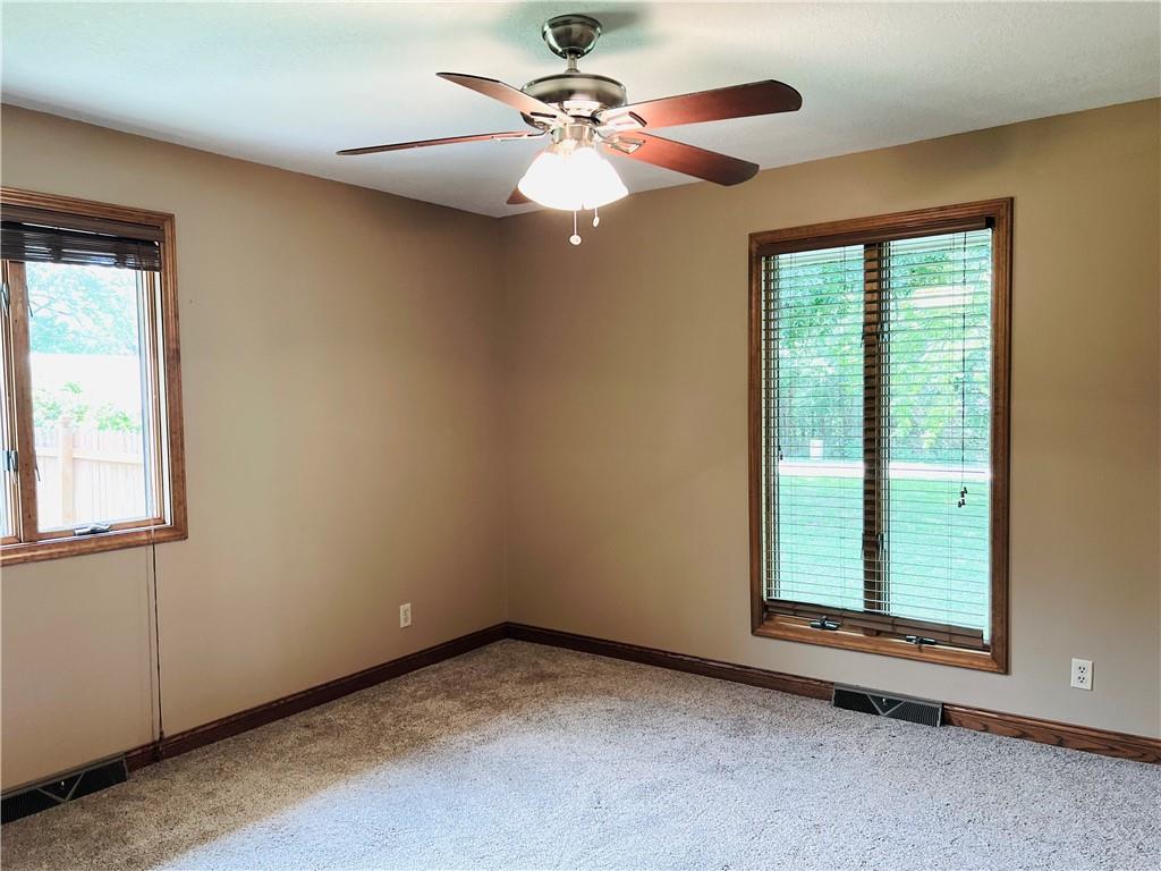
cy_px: 436
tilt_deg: -3.0
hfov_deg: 67.3
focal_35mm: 26
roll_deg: +0.8
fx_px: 872
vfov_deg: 53.1
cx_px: 580
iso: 125
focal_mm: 5.7
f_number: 1.5
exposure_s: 1/120
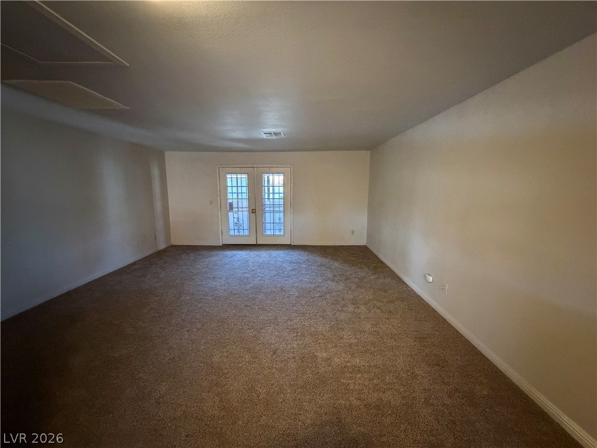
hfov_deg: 102.1
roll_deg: +0.4
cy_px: 224
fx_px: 241
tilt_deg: -8.7
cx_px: 298
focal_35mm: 14
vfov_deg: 85.7
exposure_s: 1/40
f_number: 2.2
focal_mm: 2.22
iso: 1600
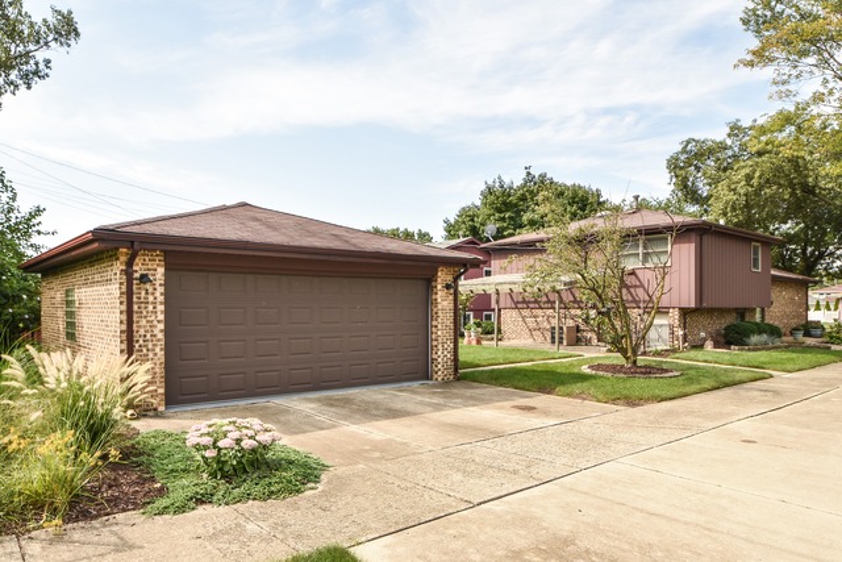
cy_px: 281
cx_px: 421
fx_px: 561
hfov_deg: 73.7
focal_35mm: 24
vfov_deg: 53.2
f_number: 10
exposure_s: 1/200
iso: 200
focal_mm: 16
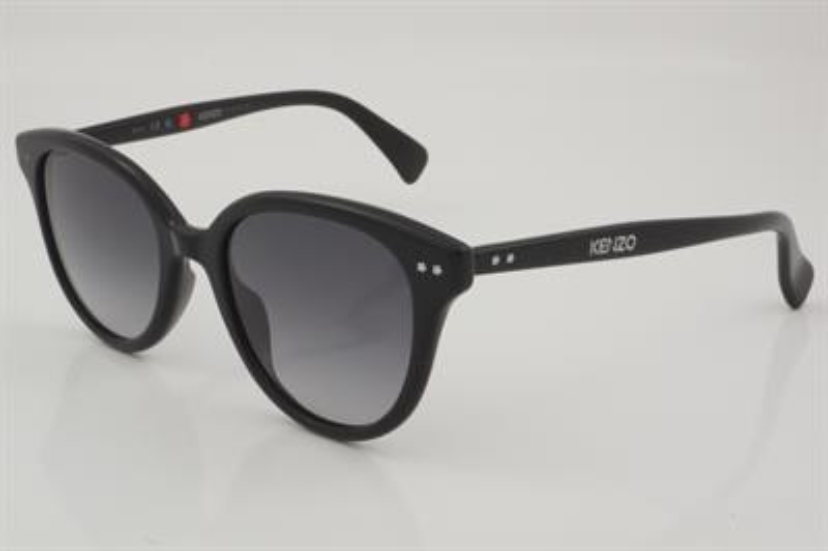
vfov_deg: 20.1
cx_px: 414
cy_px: 276
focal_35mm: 68
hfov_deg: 29.9
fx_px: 1551
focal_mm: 45
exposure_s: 1/3
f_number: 32
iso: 100
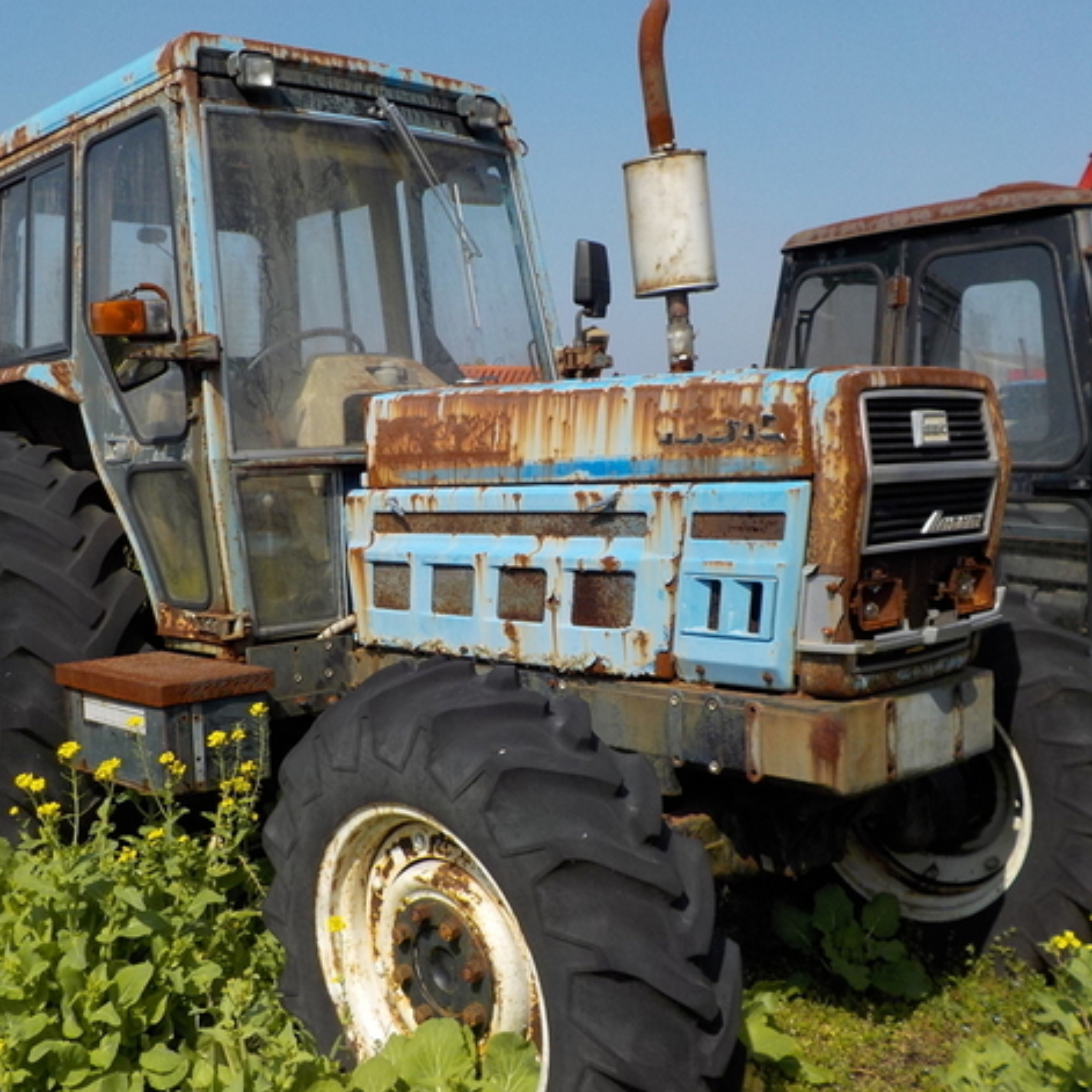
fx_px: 1285
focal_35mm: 36
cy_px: 547
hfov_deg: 45.9
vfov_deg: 46.0
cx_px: 475
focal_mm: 4.1
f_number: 3.3
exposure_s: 1/2000
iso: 125
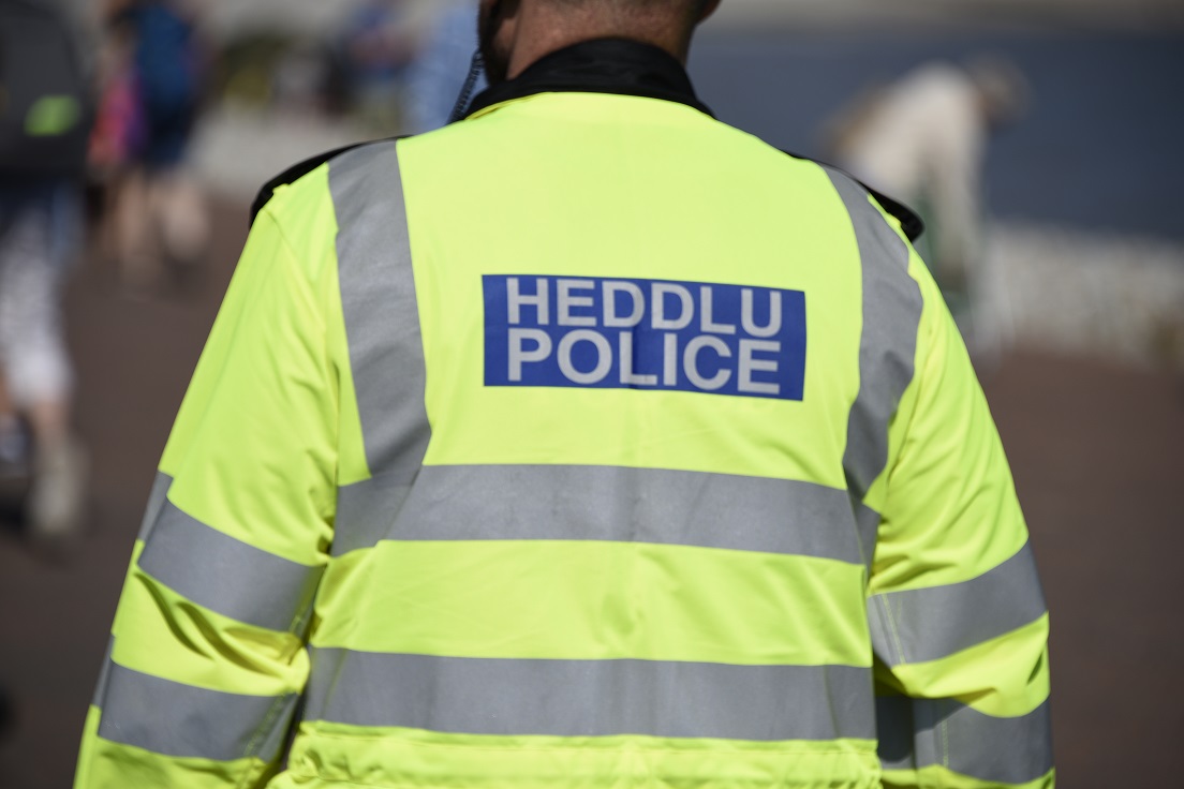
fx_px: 9866
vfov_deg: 4.6
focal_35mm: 300
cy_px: 394
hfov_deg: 6.9
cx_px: 592
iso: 64
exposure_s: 1/500
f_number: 5.6
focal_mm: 300
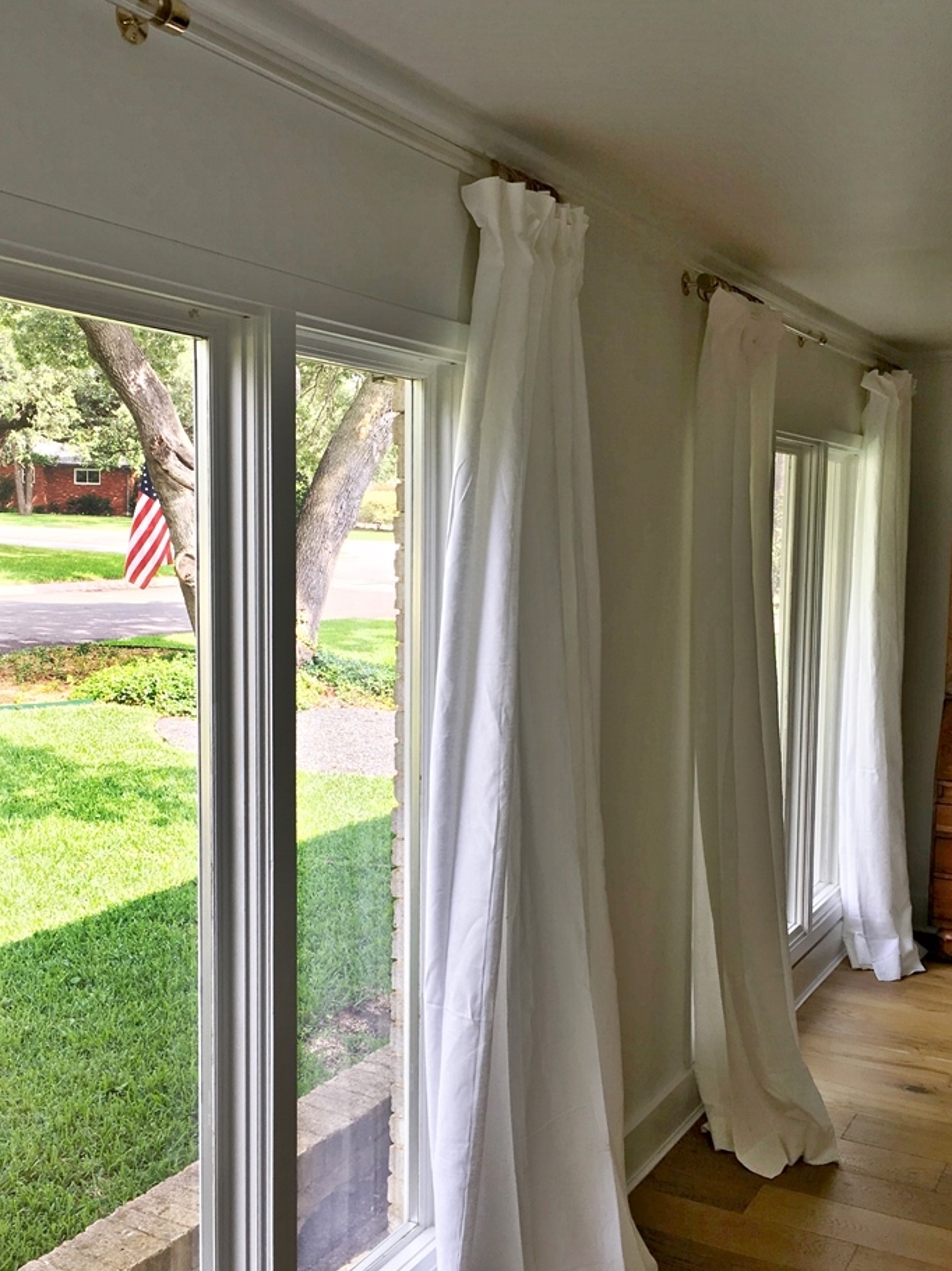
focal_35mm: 34
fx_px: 1247
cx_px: 449
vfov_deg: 53.9
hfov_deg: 41.8
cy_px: 670
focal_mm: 4.15
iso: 25
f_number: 2.2
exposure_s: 1/120
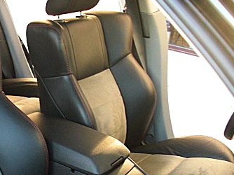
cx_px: 46
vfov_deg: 20.9
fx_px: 466
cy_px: 151
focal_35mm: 69
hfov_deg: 27.6
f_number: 2.8
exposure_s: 1/80
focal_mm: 6.3
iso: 200
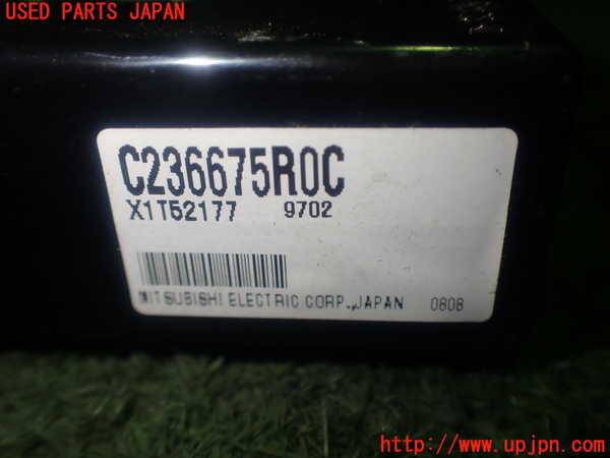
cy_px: 229
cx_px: 305
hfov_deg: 51.4
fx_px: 634
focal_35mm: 36
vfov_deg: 39.7
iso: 100
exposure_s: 1/80
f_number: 2.5
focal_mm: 6.37
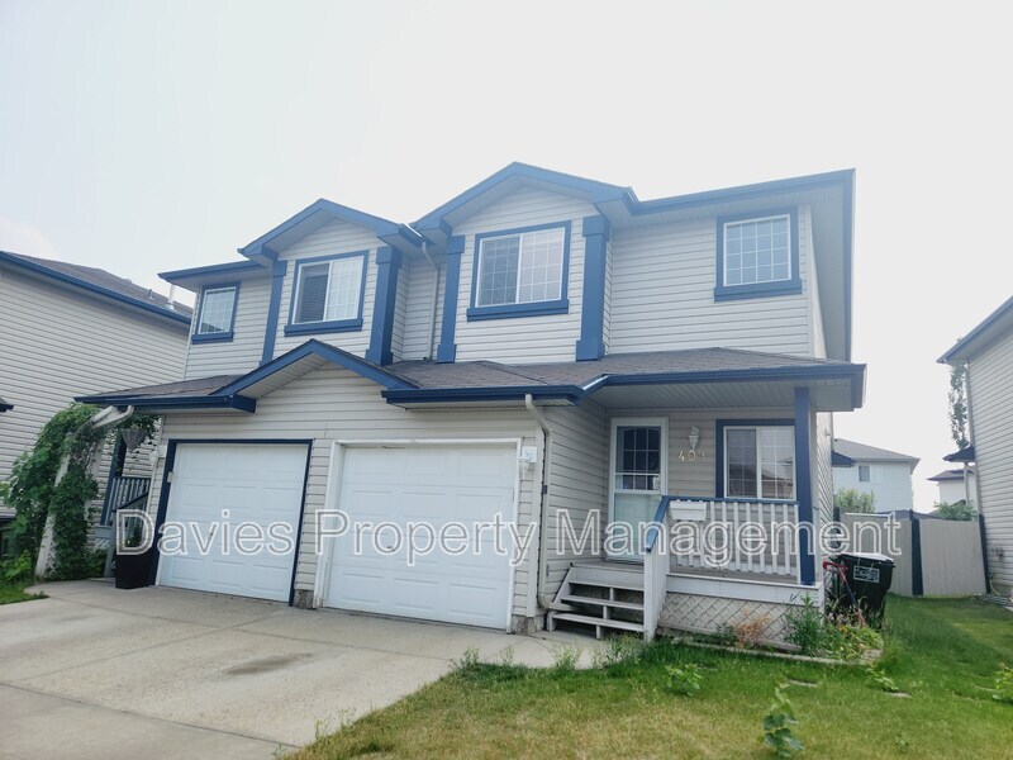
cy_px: 380
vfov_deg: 58.9
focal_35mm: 23
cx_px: 506
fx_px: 673
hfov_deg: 73.9
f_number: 1.8
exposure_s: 1/2866
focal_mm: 5.4
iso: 20
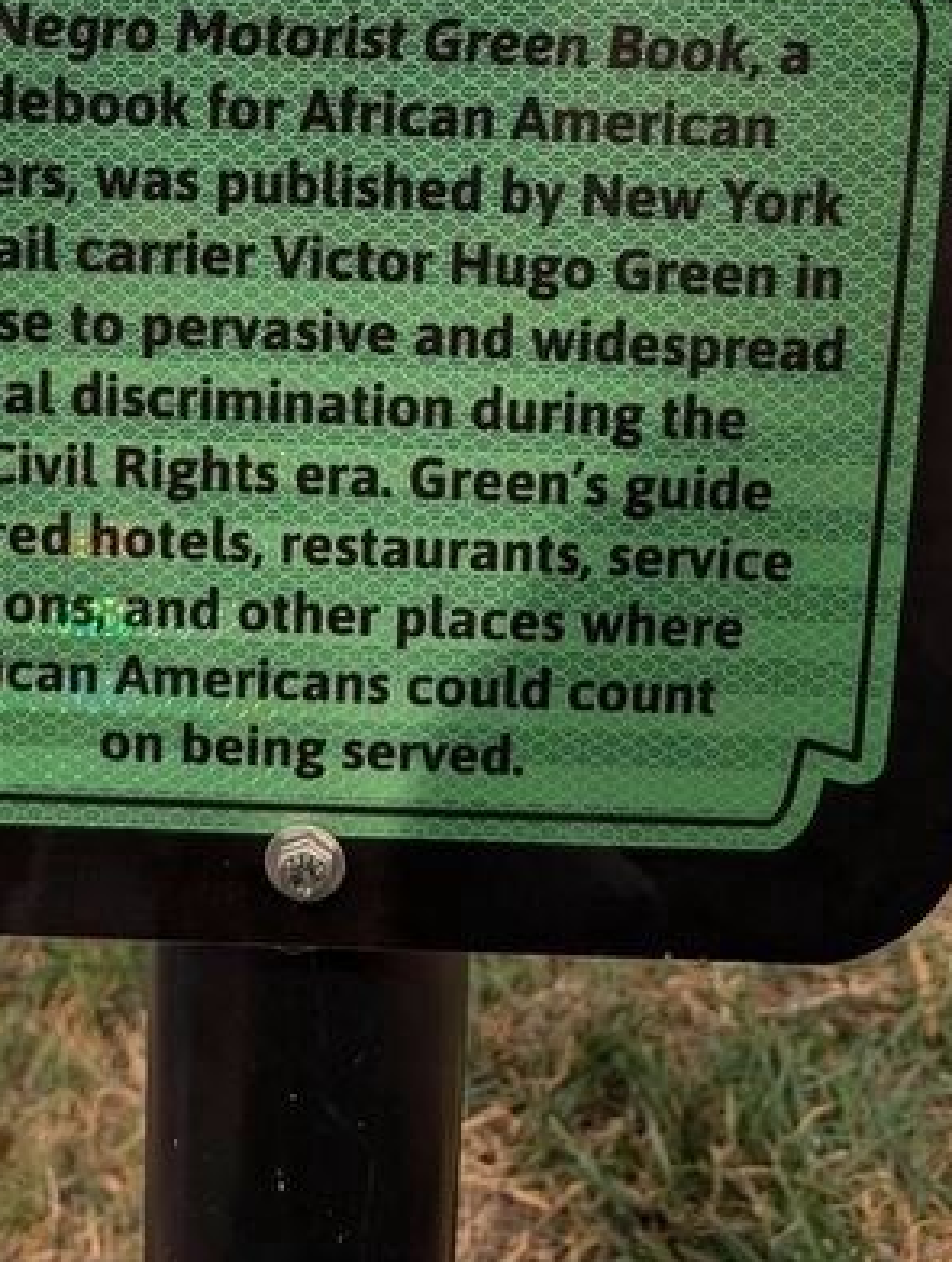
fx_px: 1790
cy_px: 53
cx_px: 297
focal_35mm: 49
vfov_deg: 35.7
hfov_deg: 29.5
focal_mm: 6.9
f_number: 1.68
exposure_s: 1/818
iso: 23
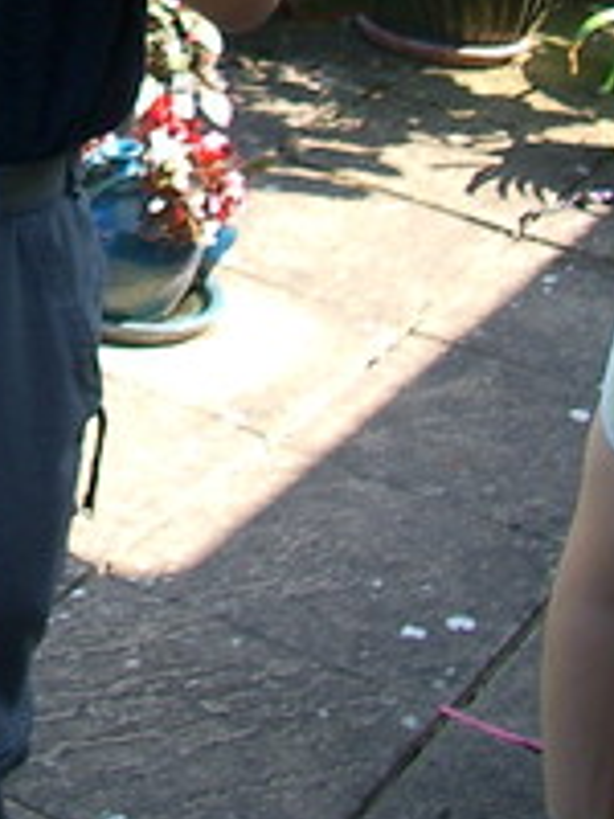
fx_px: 2460
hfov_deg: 13.5
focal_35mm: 104
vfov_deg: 17.7
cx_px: -264
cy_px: -246
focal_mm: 5.8
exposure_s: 1/250
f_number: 2.6
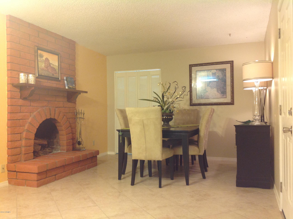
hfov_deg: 52.7
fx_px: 296
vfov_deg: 40.6
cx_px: 146
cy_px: 110
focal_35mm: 35
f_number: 2.4
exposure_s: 1/15
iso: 125
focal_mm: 4.28
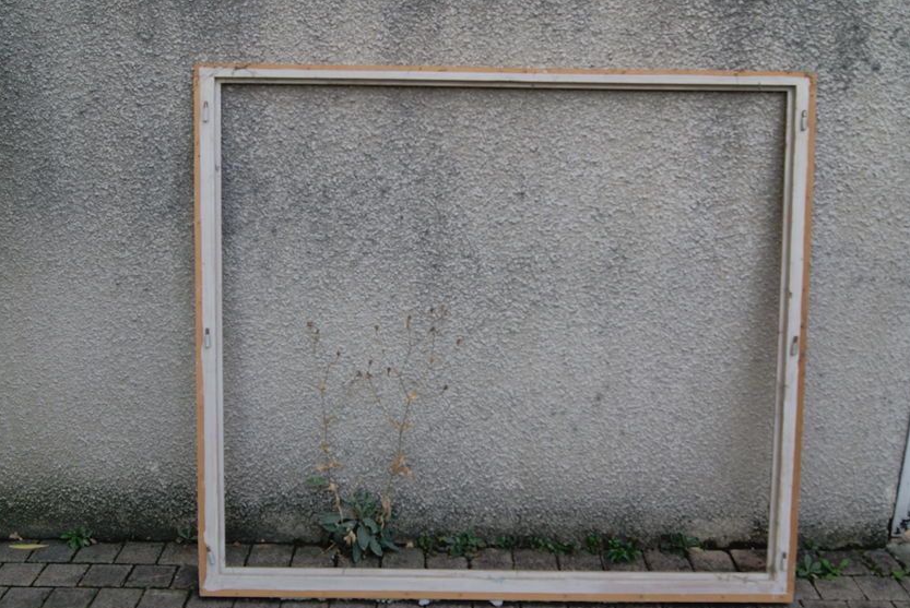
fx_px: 911
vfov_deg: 36.9
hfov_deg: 53.0
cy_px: 308
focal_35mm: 36
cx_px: 403
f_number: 4.5
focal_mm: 20
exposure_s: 1/40
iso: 100
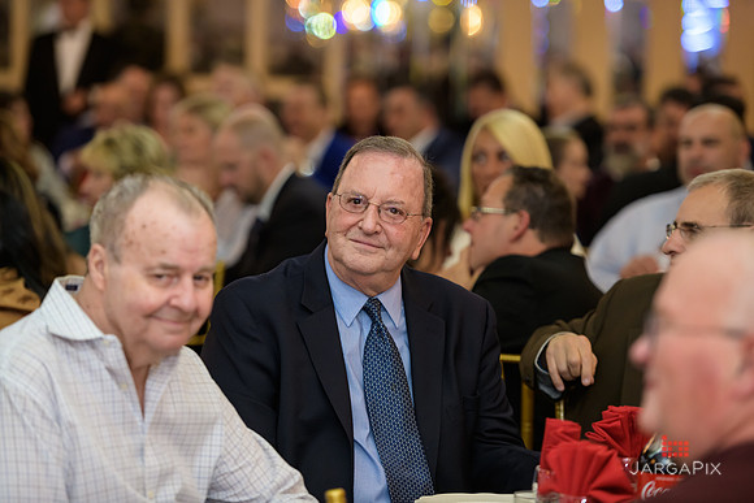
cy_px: 252
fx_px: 3038
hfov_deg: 14.2
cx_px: 377
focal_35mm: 145
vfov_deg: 9.5
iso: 1000
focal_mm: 145
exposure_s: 1/125
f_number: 3.2
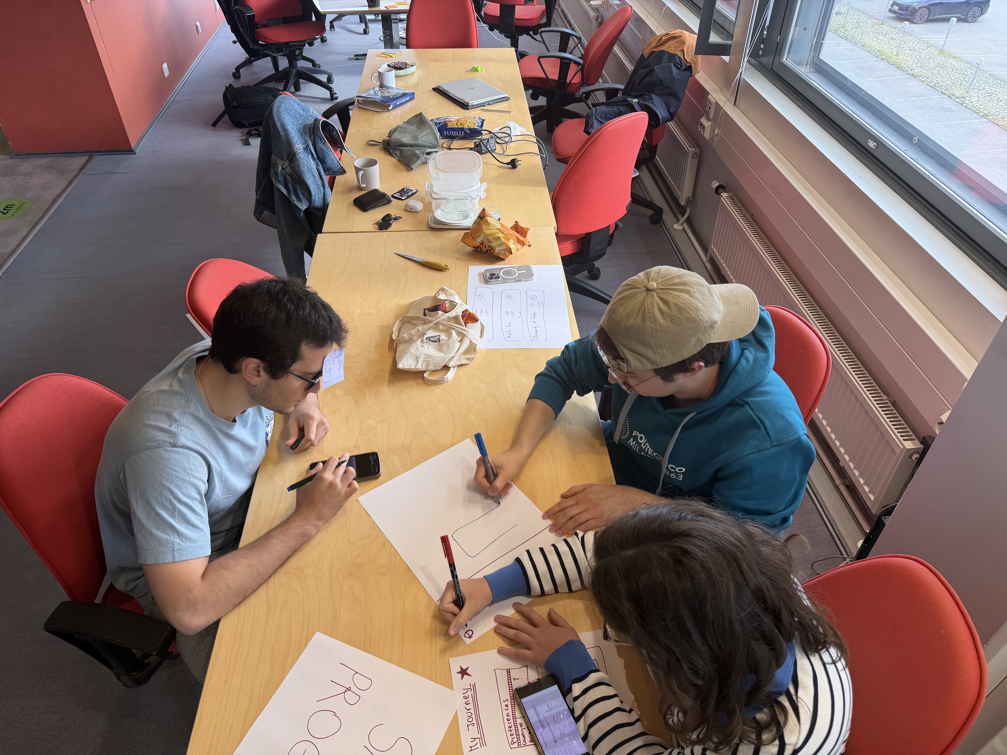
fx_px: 698
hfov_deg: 71.6
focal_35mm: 24
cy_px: 378
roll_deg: +0.2
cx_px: 504
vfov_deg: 56.8
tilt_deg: -41.6
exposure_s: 1/100
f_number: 1.78
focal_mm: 6.76
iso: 80
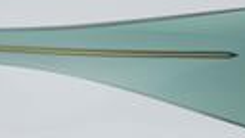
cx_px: 163
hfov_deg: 8.8
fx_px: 1592
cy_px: 10
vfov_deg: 5.0
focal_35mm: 245
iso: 100
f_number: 32
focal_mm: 50
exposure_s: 1/3
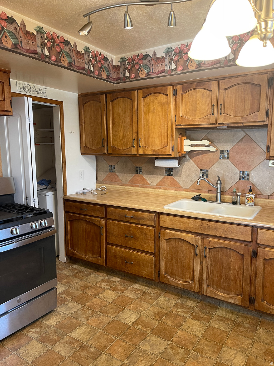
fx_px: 264
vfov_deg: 69.4
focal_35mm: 25
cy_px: 183
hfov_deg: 54.9
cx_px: 137
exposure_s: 1/60
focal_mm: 5.1
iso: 125
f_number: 1.6
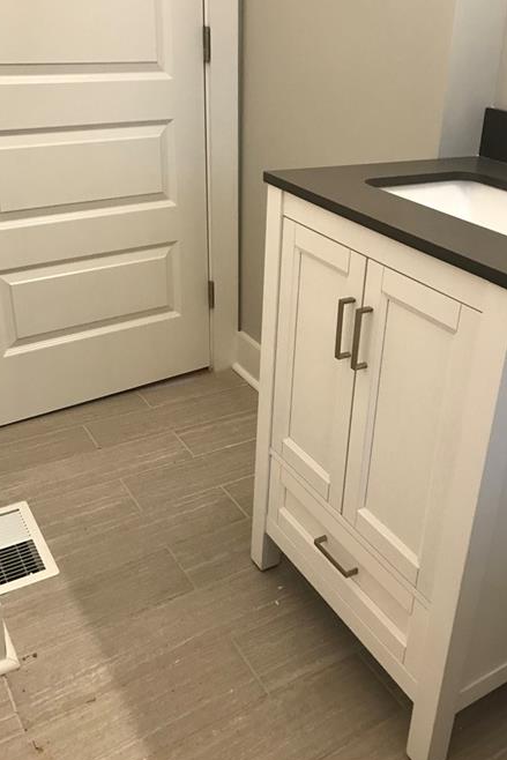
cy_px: 331
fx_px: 718
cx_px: 305
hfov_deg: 38.7
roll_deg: -4.5
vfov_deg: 55.6
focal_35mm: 34
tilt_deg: -23.3
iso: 40
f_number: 1.8
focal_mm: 3.99
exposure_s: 1/15
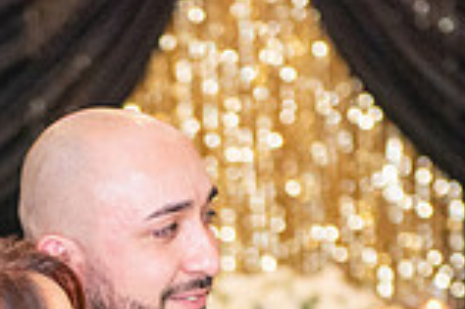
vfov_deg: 5.3
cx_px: -24
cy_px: 534
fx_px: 3316
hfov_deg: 8.0
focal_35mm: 257
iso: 1600
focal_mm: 70
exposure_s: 1/160
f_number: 2.8
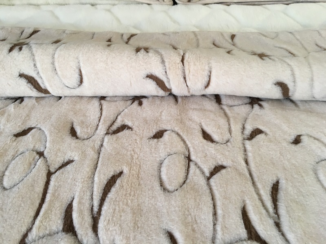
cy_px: 122
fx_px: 273
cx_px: 163
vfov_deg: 48.2
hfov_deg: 61.7
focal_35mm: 29
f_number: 2.2
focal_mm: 4.15
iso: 100
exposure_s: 1/33
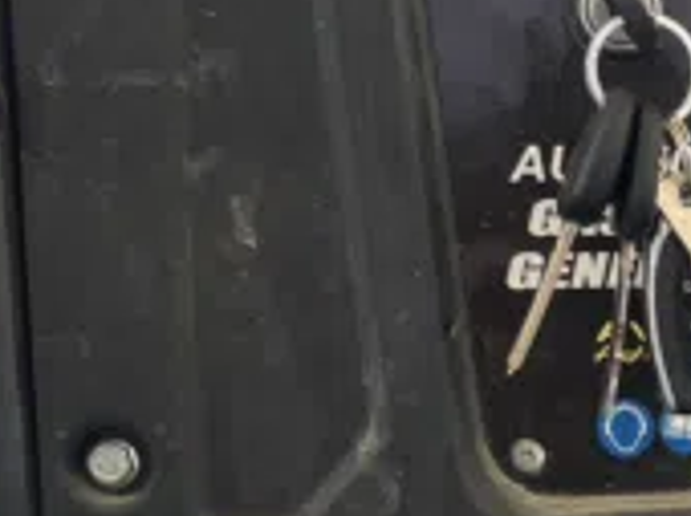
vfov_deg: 14.8
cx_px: 1110
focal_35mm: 98
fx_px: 1954
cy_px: 504
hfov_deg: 17.5
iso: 40
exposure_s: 1/121
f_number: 1.6
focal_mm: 4.2
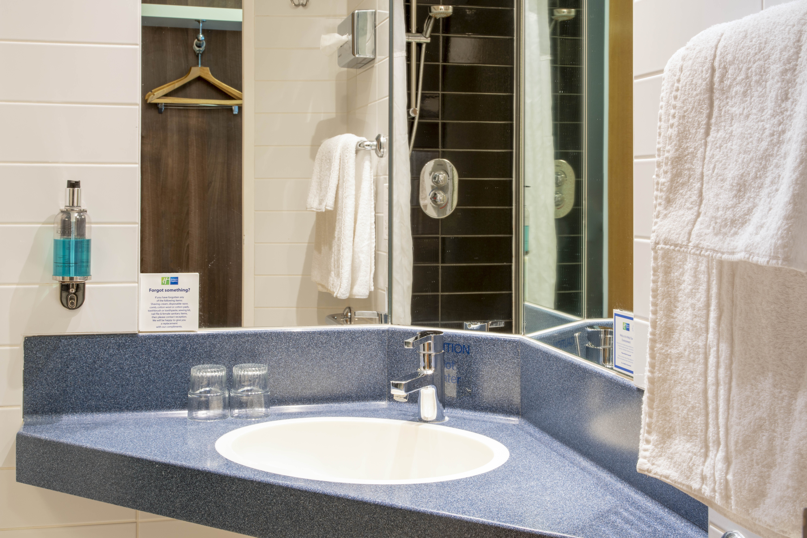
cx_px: 404
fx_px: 1054
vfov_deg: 28.7
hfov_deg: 41.9
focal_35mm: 47
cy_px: 269
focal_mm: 47
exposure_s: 10
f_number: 22
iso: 100
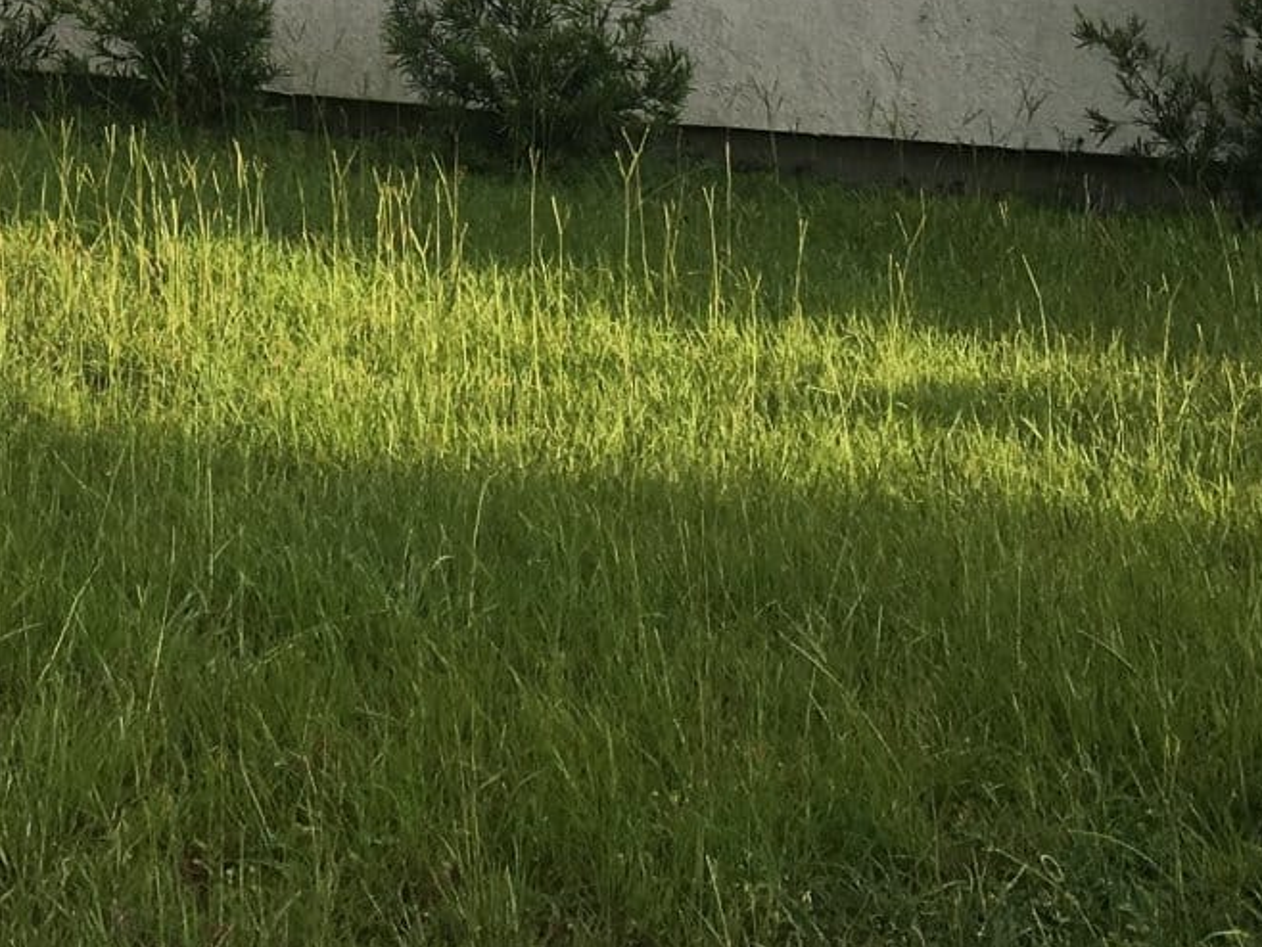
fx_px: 3428
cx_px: -258
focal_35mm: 94
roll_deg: -4.0
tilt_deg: +4.4
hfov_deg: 19.6
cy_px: -518
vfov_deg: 14.6
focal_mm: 4.15
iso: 25
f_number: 2.2
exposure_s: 1/635
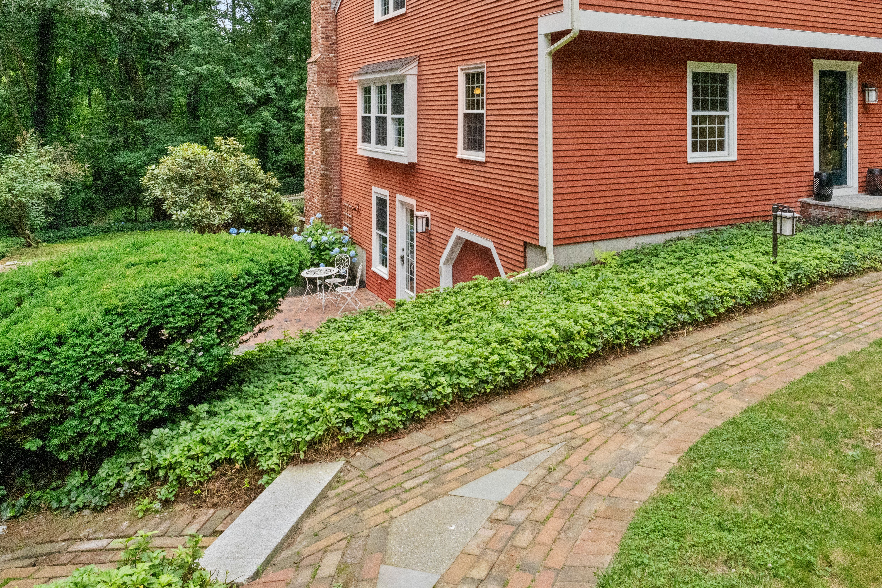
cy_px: 107
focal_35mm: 28
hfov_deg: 64.1
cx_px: 538
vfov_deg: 43.5
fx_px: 694
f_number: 11
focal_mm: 14.7
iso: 3200
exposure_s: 1/1250
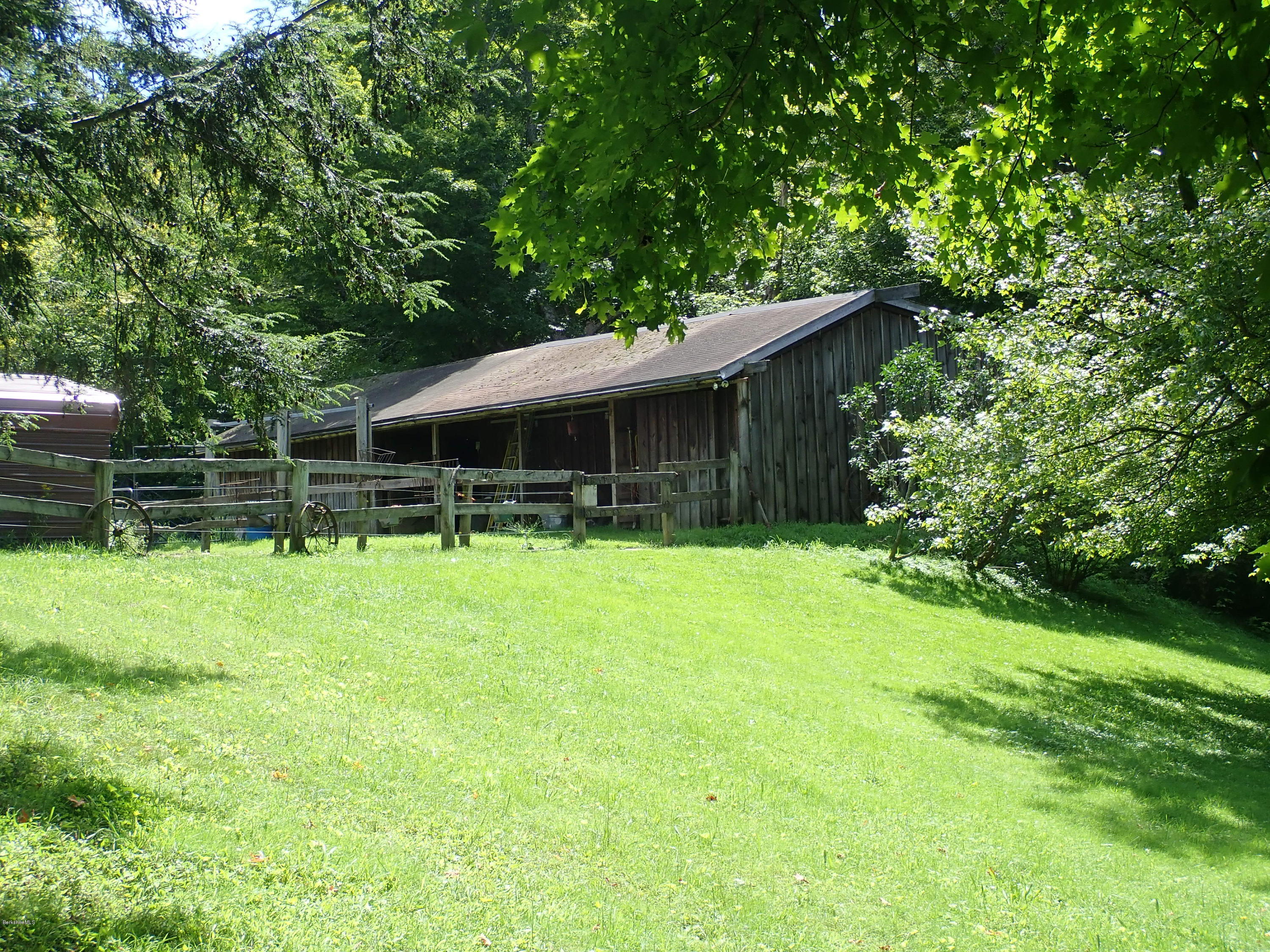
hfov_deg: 41.2
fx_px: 1688
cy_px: 476
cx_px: 635
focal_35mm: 46
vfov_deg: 31.5
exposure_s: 1/200
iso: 100
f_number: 4.5
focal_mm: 8.41
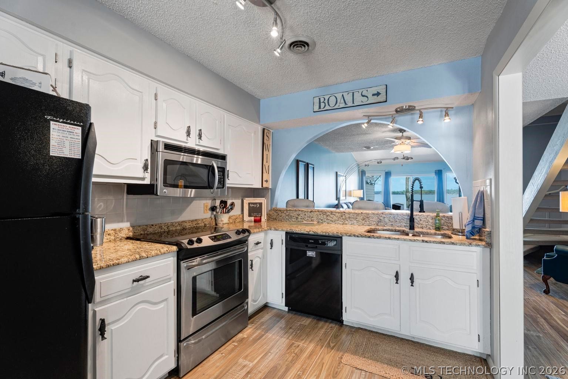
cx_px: 284
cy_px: 190
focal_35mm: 16
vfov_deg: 73.8
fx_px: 252
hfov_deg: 96.7
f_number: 9
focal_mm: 16
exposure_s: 1/2
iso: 200
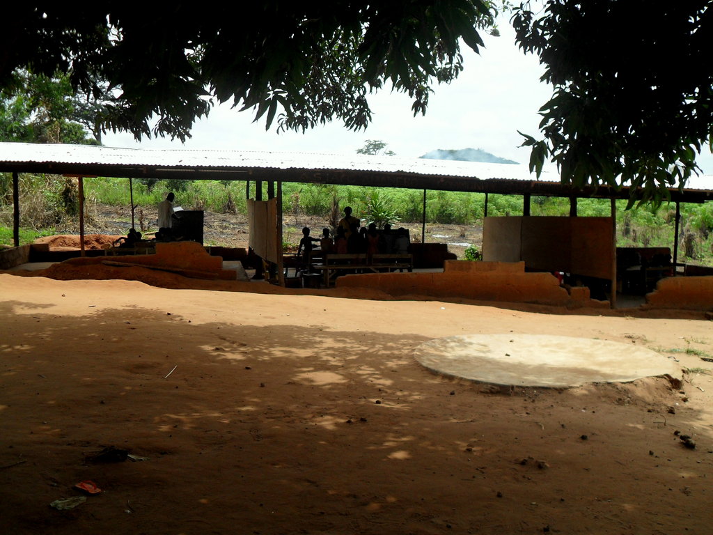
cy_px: 268
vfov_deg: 40.7
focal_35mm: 35
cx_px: 356
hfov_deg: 52.6
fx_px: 721
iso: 100
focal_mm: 6.2
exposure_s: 1/125
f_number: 8.9
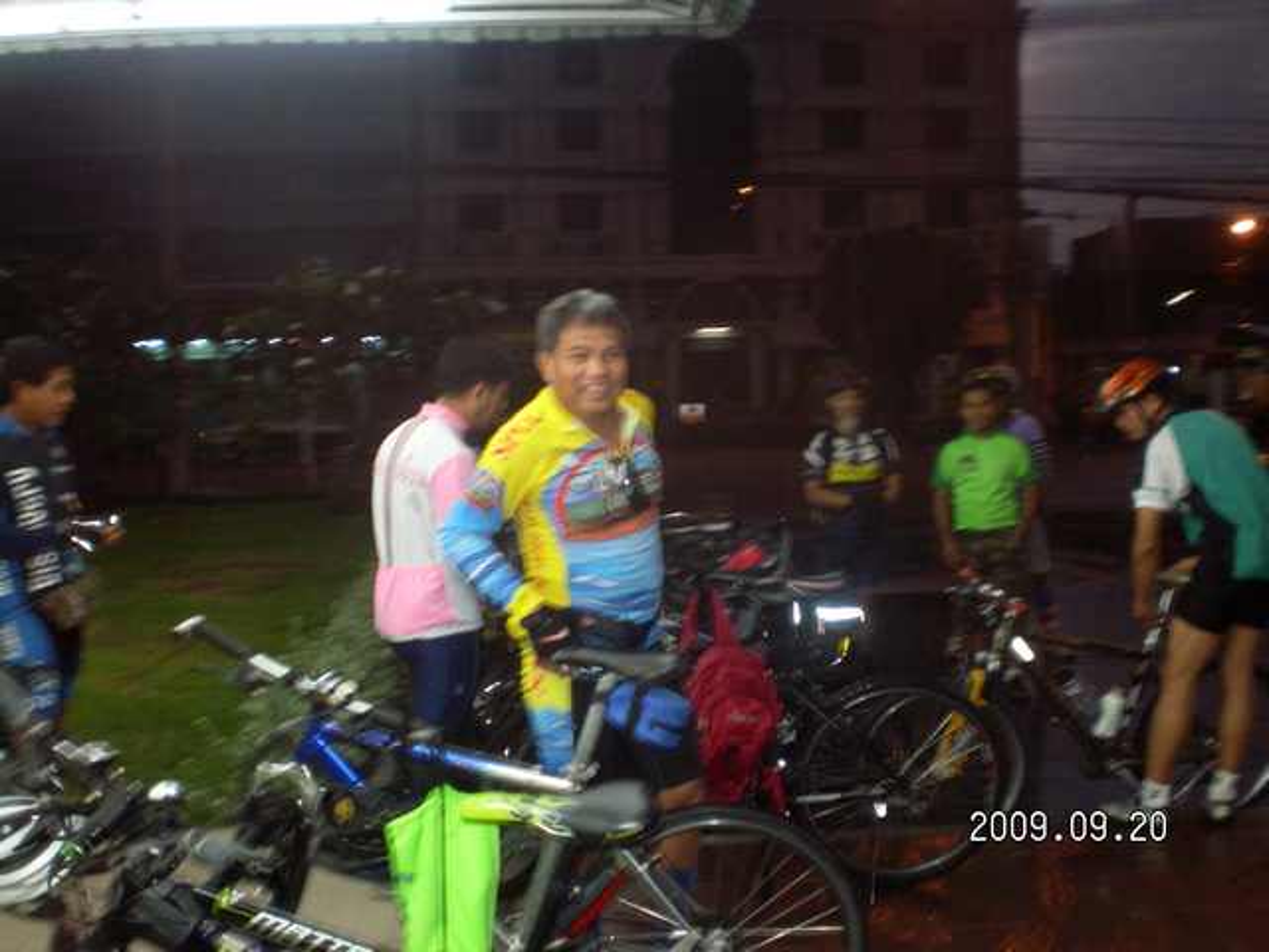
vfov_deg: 37.7
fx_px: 1393
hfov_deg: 49.0
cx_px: 634
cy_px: 476
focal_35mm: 38
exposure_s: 1/30
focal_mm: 6.3
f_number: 3.1
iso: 200
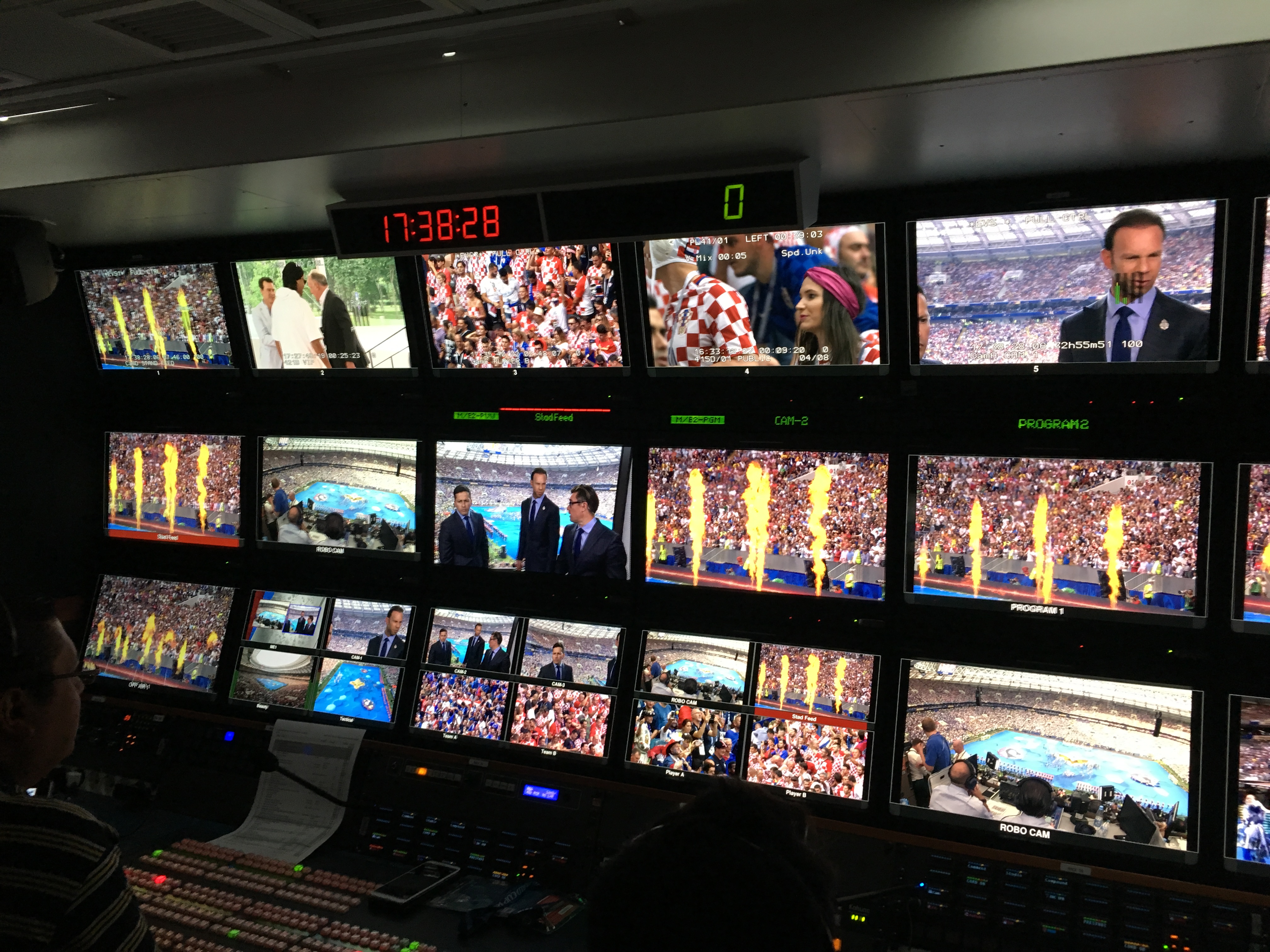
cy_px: 476
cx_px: 635
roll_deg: -0.9
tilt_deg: -0.3
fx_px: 1064
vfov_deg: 48.2
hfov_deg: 61.7
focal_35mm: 29
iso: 125
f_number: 2.2
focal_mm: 4.15
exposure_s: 1/33
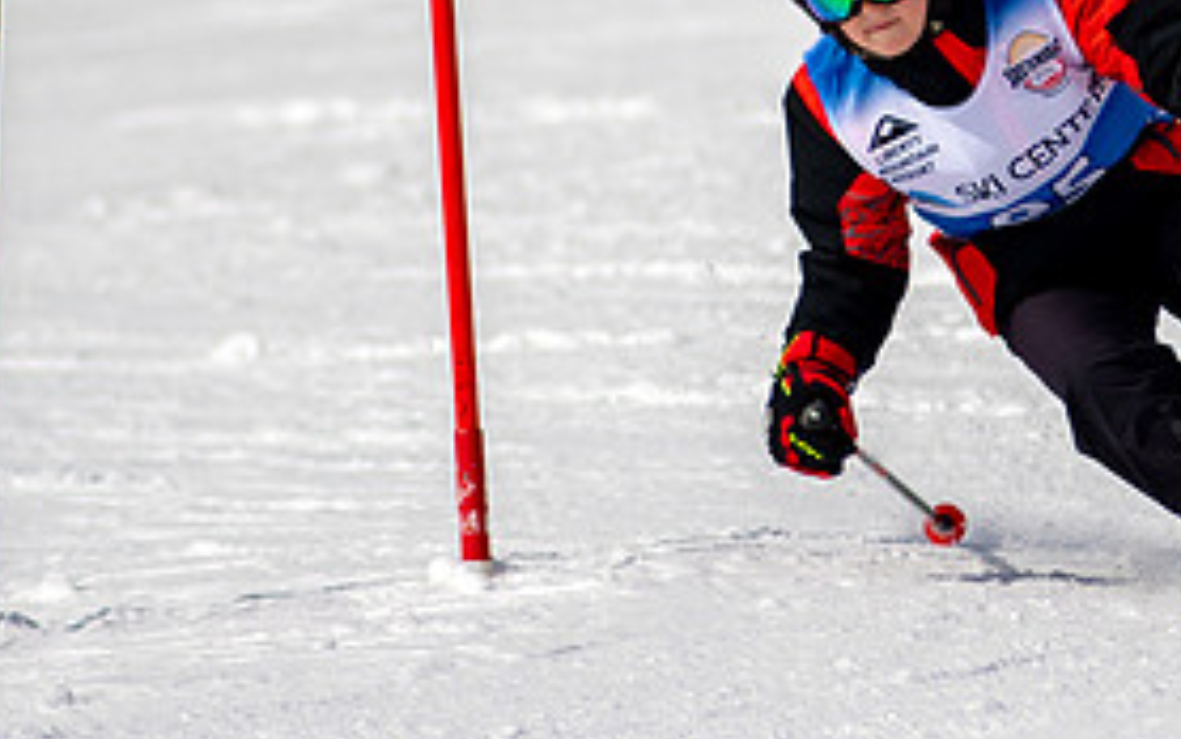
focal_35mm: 1240
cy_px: 13
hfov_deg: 1.7
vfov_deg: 1.1
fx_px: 39927
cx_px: 962
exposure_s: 1/6400
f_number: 2.8
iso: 100
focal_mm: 300
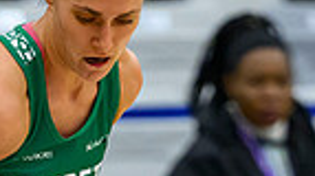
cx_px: 306
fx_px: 9284
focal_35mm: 1113
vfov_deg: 1.1
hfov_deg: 1.9
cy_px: 594
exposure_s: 1/1000
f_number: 3.2
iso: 4000
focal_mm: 180
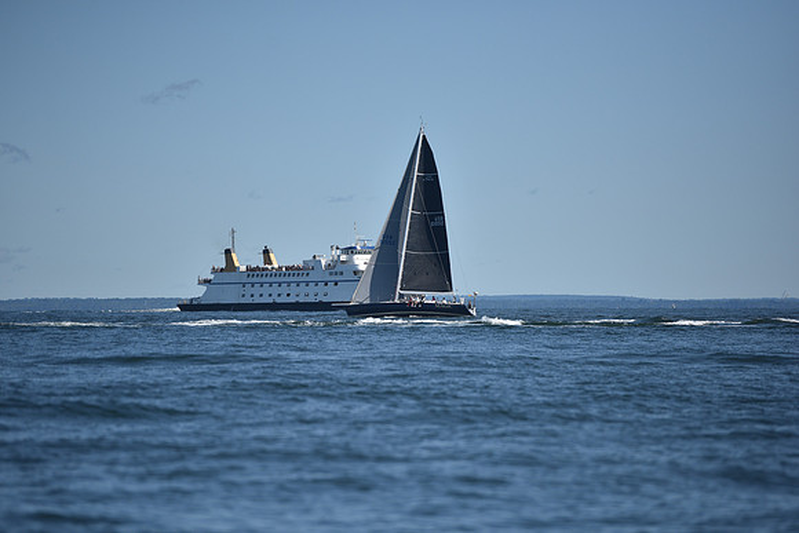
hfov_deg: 10.3
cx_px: 400
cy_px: 266
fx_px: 4440
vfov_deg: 6.9
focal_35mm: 200
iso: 250
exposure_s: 1/8000
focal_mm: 200
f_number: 3.5
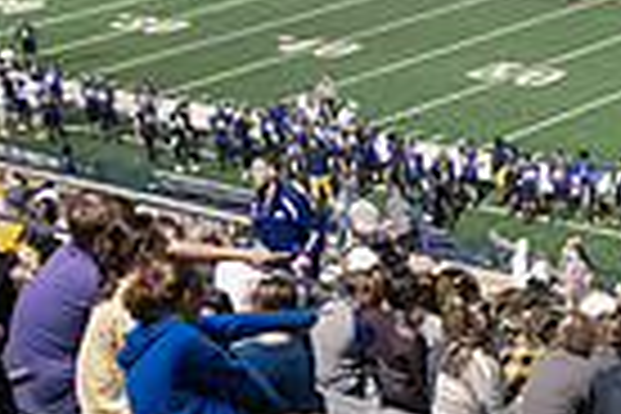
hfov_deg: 19.5
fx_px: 1742
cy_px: 115
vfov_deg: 13.5
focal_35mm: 101
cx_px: 648
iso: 6400
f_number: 3.2
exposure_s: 1/500
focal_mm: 24
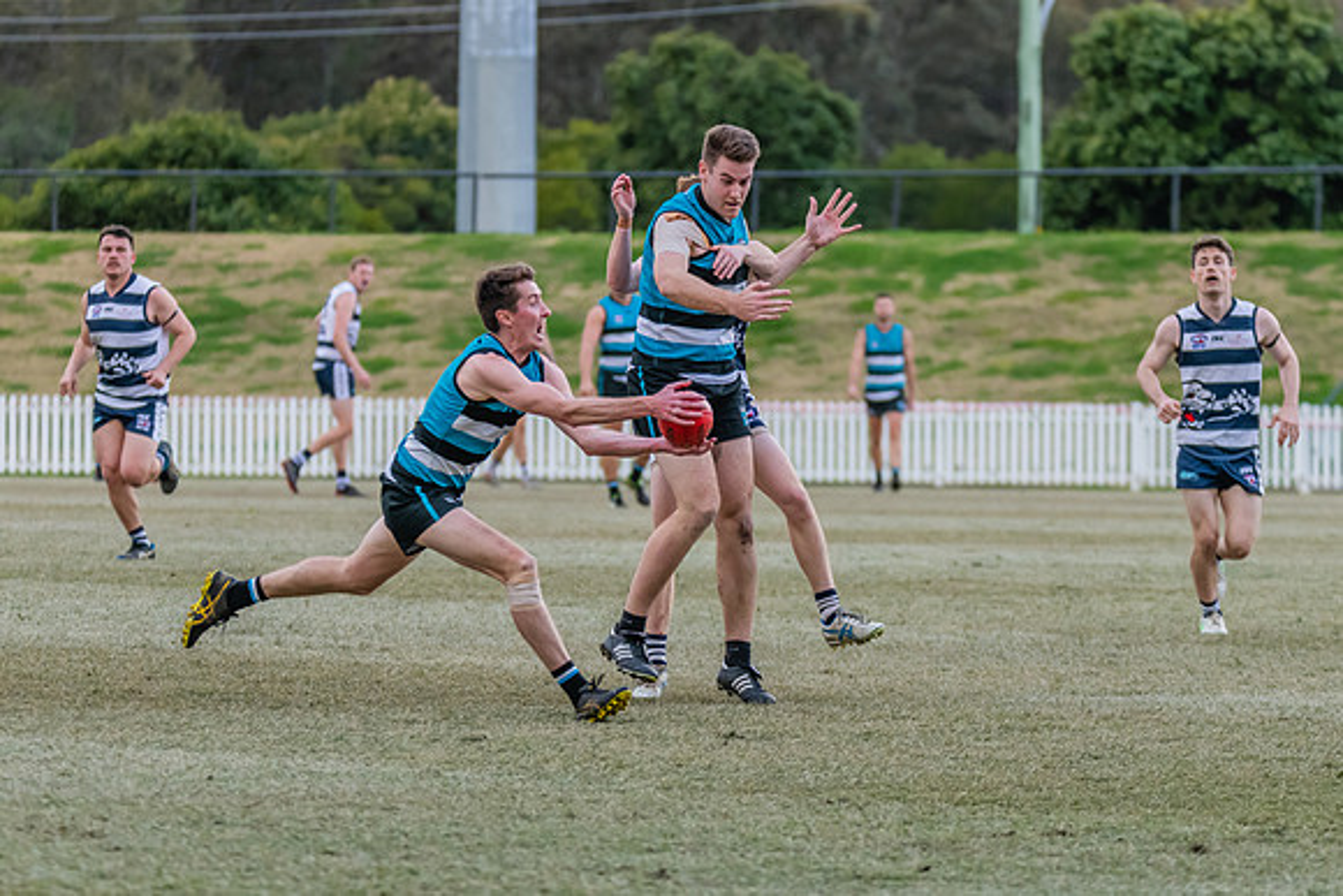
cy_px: 364
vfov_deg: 4.4
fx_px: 11595
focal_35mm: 311
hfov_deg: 6.6
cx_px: 706
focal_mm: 240
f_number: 5.3
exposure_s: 1/1600
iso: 1800
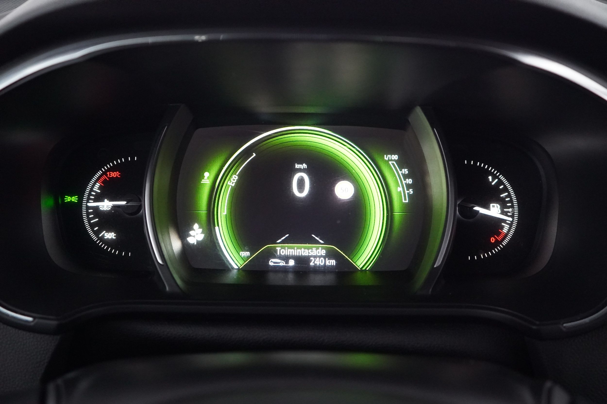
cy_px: 202
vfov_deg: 31.9
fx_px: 708
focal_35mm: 42
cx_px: 304
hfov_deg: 46.4
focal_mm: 28
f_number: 4
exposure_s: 1/60
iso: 12800
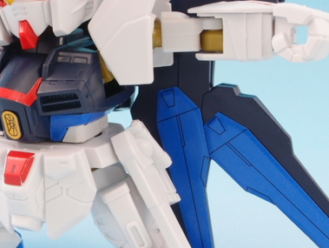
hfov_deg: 20.0
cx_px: 59
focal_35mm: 97
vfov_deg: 15.3
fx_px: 923
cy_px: 140
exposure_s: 1
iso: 100
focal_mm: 9.87
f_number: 8
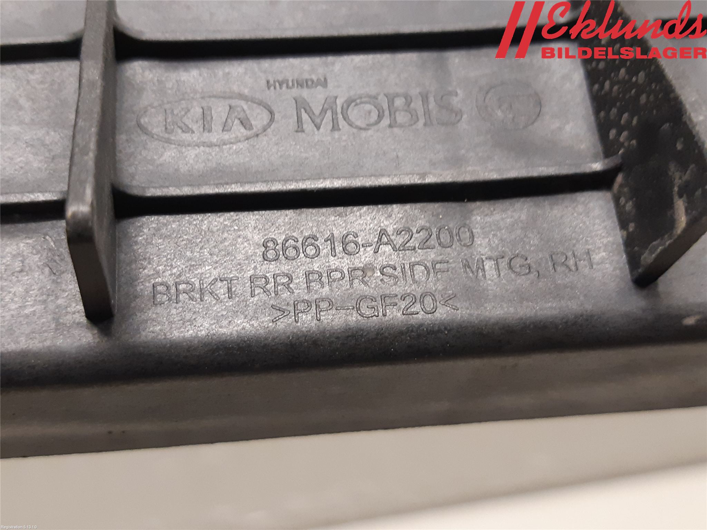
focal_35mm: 26
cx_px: 354
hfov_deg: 67.3
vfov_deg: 53.1
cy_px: 265
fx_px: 531
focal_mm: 3.93
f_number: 1.7
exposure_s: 1/33
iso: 200
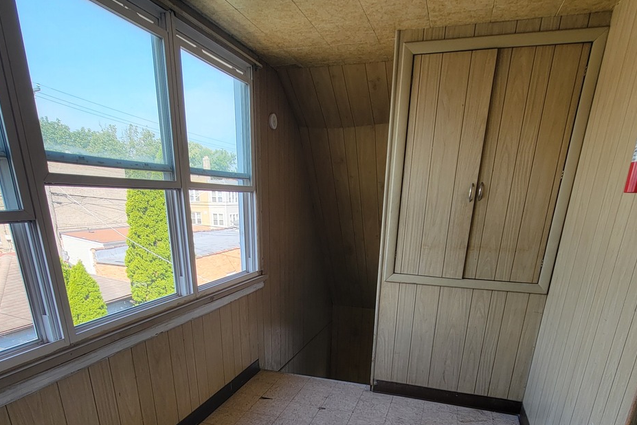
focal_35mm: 21
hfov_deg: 81.2
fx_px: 372
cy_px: 355
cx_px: 323
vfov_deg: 54.3
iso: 50
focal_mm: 2.2
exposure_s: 1/124
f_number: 2.2
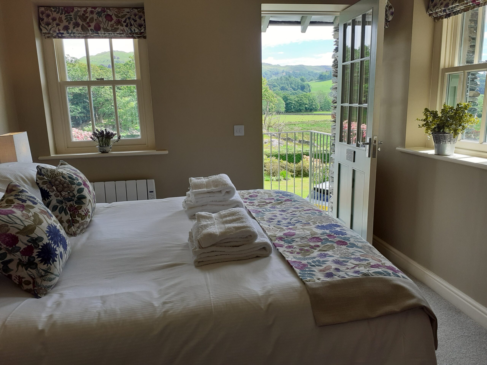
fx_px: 380
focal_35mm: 27
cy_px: 182
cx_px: 244
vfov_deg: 51.4
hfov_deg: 65.3
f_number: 1.9
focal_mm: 3.6
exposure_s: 1/218
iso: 40
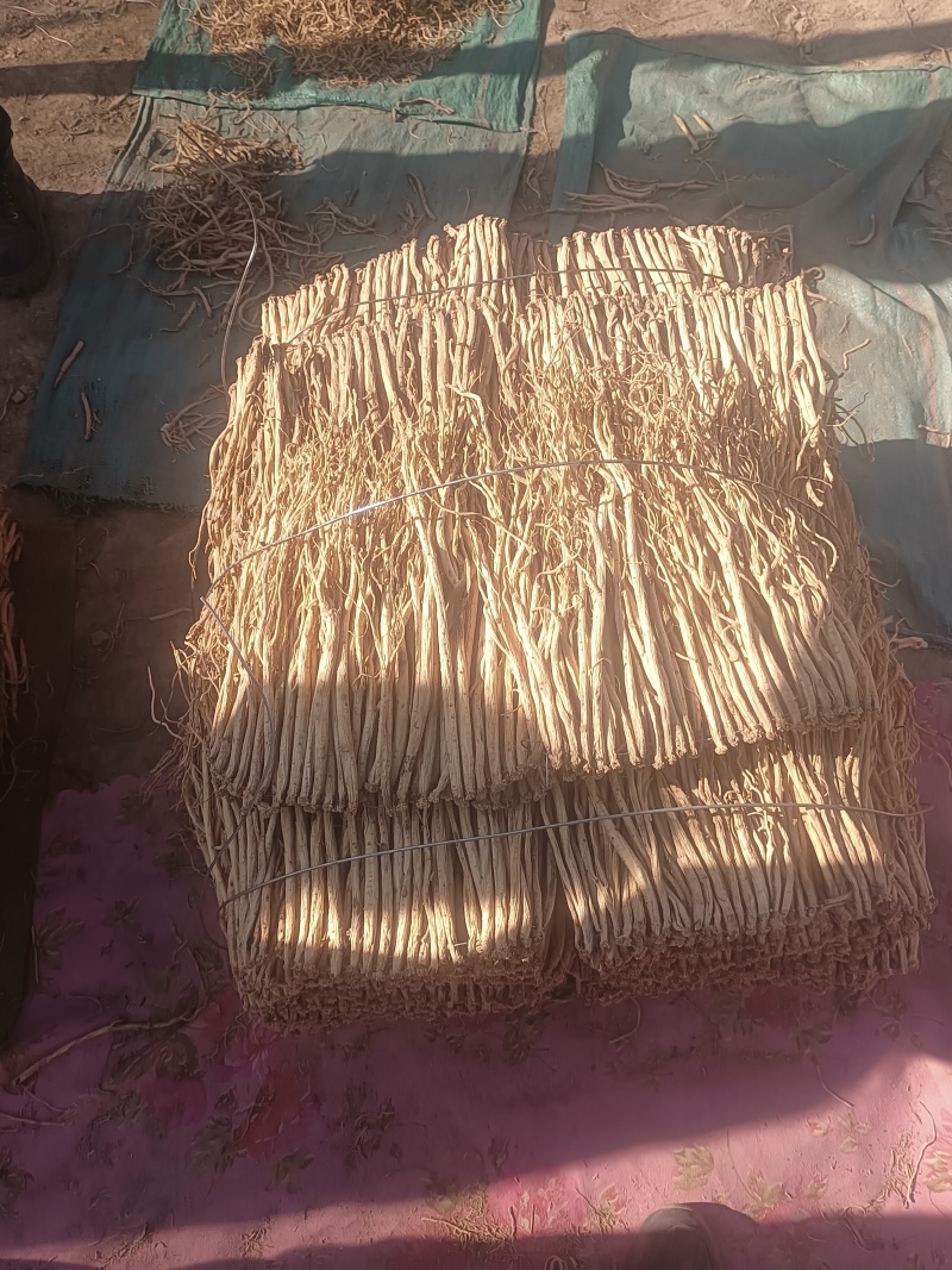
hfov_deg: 51.3
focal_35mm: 27
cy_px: 635
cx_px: 476
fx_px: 990
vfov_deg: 65.3
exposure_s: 1/314
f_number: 1.9
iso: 100
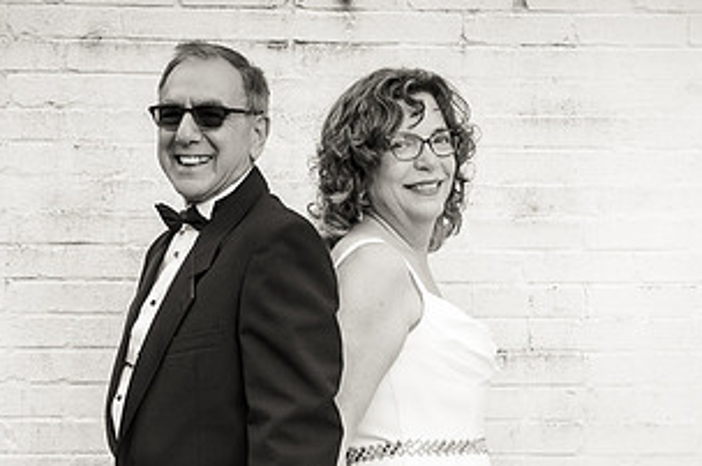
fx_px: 1928
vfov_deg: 13.7
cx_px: 381
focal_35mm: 99
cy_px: 379
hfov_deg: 20.6
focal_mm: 48
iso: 250
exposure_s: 1/320
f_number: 4
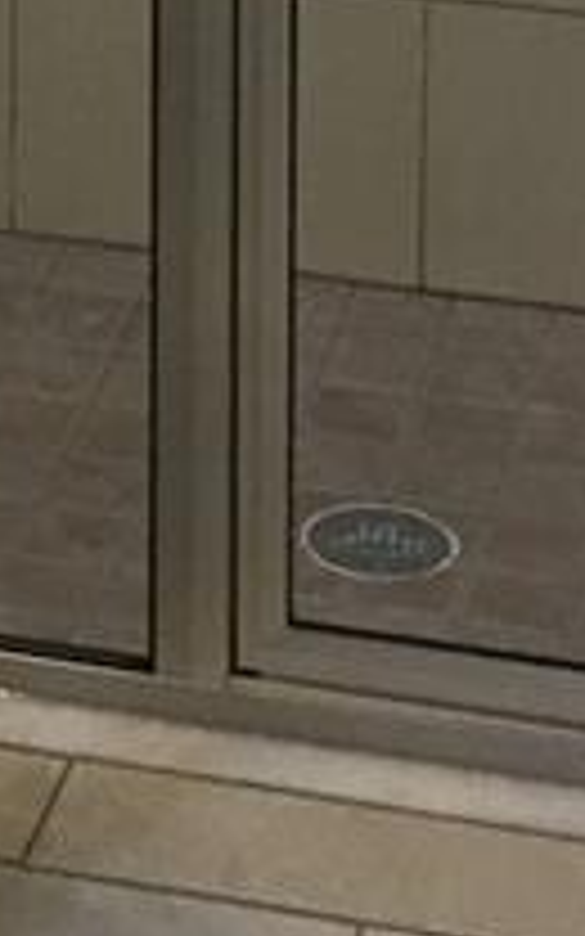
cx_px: -176
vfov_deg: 11.0
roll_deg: -0.1
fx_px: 4515
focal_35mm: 177
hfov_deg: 7.3
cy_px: -814
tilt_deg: -10.9
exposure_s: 1/30
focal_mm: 4.15
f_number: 2.2
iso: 40
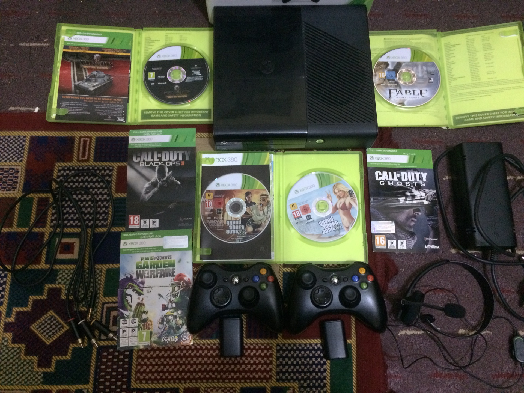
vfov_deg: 48.2
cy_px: 196
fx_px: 439
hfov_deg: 61.7
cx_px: 262
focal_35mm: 29
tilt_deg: -74.3
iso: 320
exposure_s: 1/15
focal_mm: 4.15
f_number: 2.2
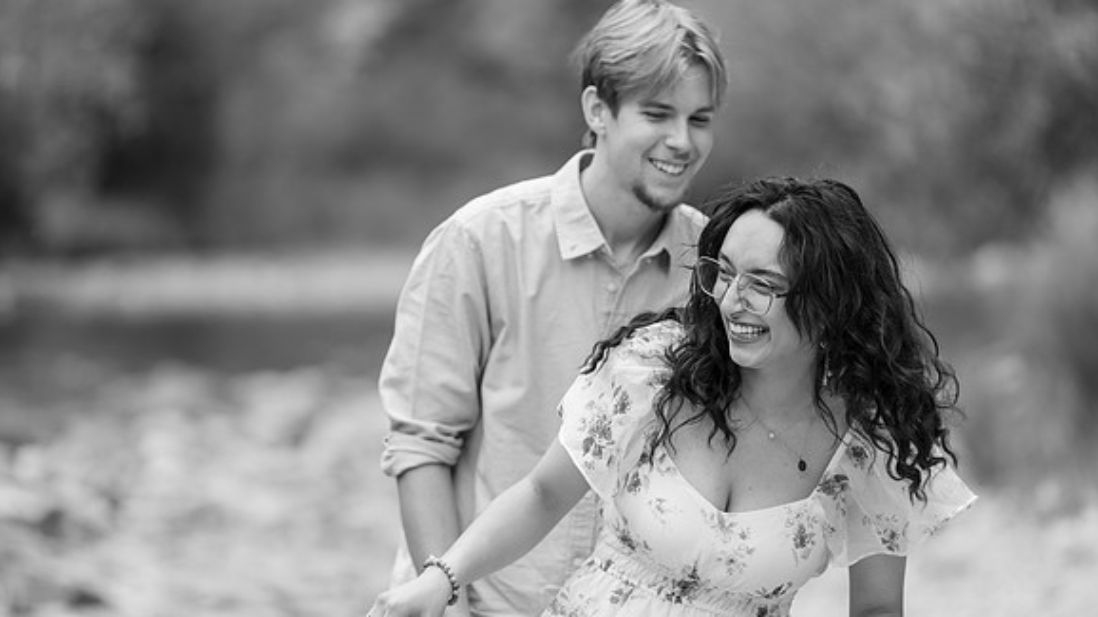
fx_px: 5298
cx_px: 549
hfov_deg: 11.8
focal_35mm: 182
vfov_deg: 6.7
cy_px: 346
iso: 250
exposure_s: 1/250
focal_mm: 173
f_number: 2.8
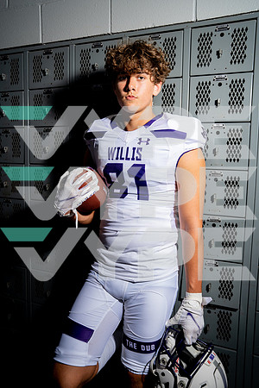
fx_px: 335
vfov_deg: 60.3
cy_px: 194
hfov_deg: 42.3
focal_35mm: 31
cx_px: 130
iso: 200
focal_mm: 31
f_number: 5.6
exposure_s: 1/250
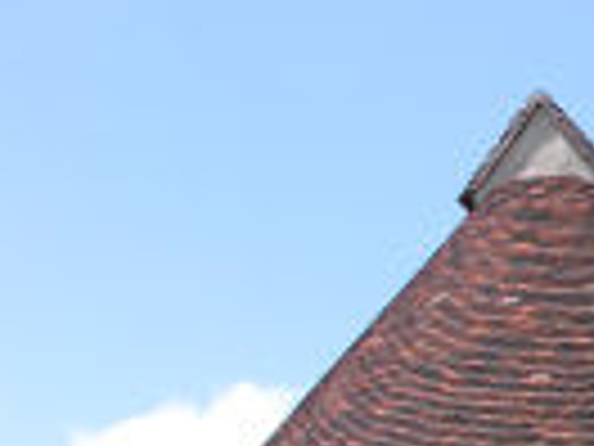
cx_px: 842
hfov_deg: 15.2
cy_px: 692
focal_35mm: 122
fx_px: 2093
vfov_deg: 11.6
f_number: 5
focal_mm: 8.9
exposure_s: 1/164
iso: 50
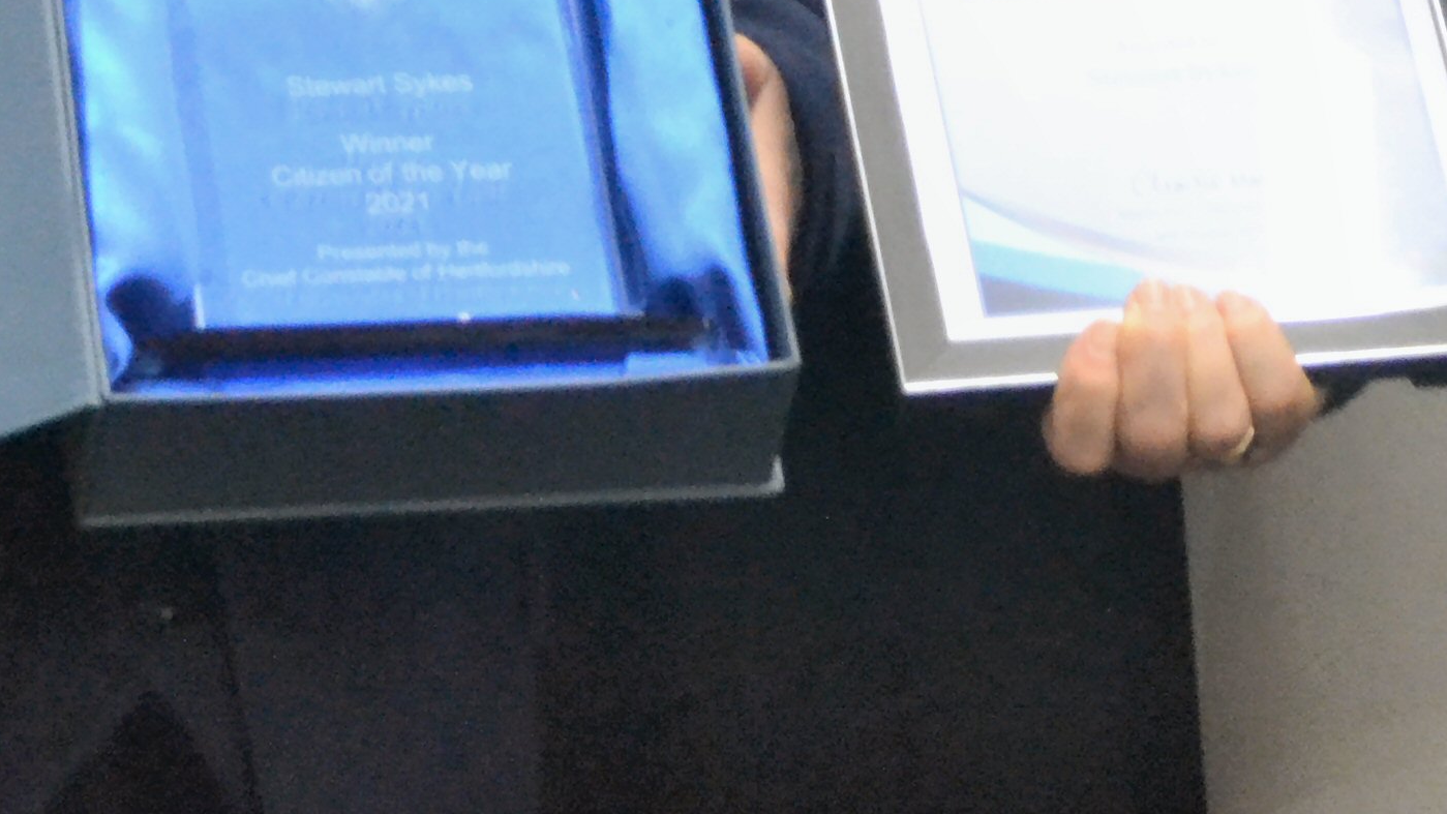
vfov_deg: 5.8
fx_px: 7942
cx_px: 578
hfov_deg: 10.4
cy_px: -692
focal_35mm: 207
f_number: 5.3
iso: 3200
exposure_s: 1/40
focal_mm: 40
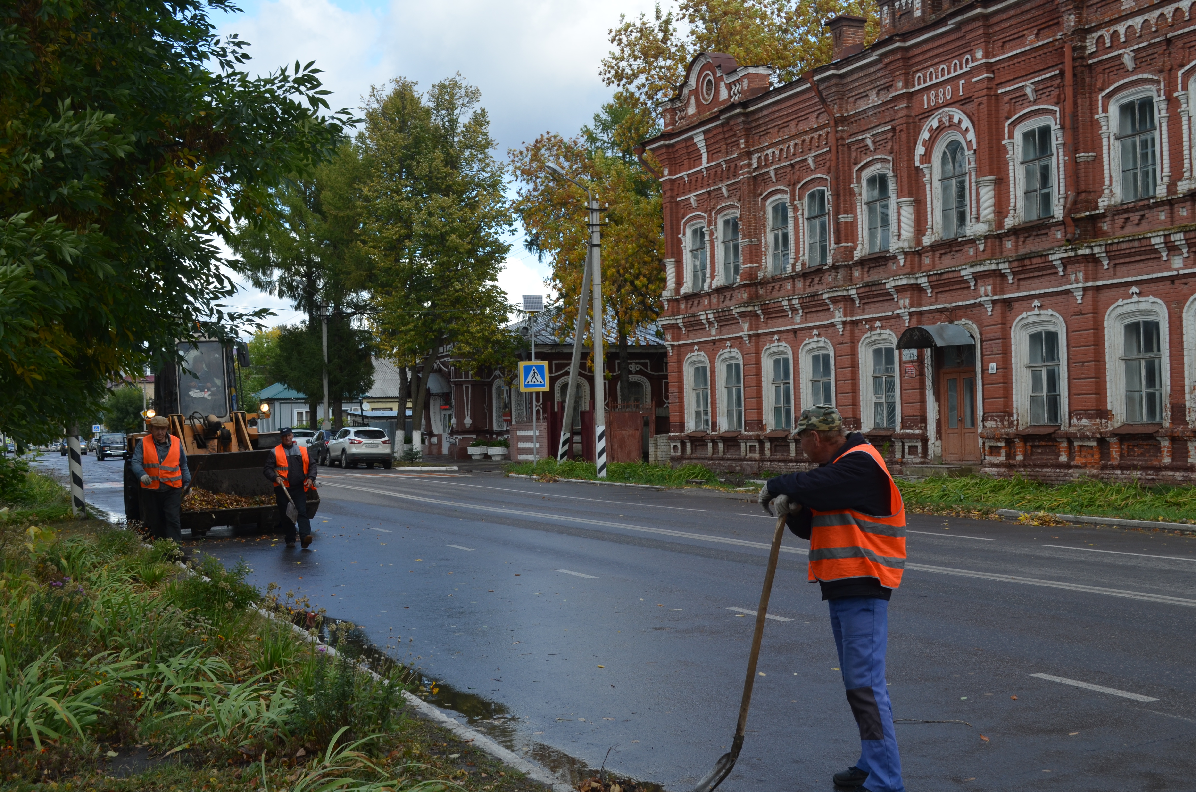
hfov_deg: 45.0
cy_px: 396
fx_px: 1442
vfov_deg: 30.7
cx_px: 598
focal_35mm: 44
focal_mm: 29
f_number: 7.1
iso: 200
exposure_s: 1/200
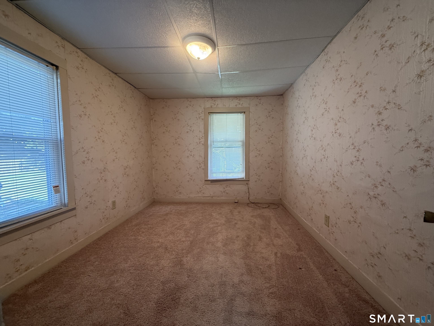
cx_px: 217
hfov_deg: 102.1
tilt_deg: -2.7
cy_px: 163
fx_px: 176
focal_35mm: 14
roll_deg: +0.9
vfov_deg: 85.7
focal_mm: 2.22
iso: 250
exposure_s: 1/60
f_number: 2.2
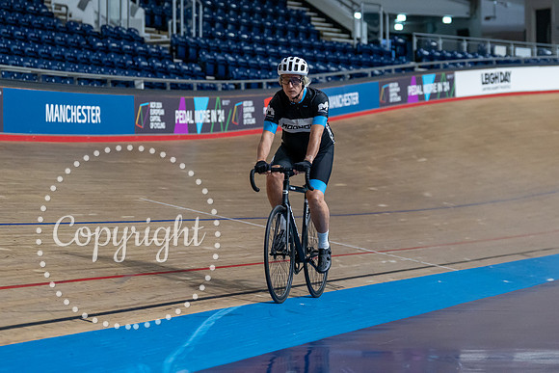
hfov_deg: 15.9
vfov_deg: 10.7
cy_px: 121
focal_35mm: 129
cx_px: 310
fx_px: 1997
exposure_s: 1/1000
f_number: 3.2
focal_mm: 95
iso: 6400
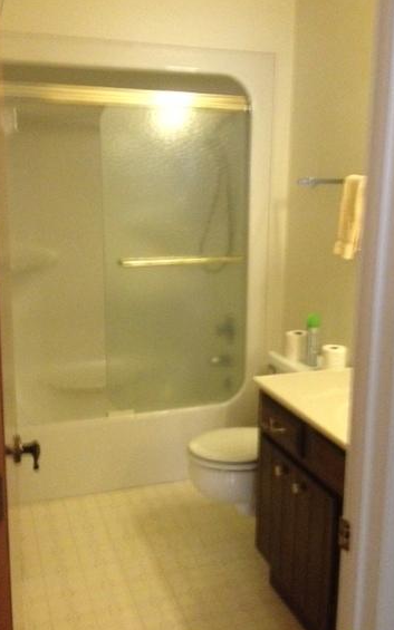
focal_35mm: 42
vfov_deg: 47.2
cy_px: 319
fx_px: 722
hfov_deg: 30.5
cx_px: 219
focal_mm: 4.28
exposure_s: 1/15
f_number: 2.4
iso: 500
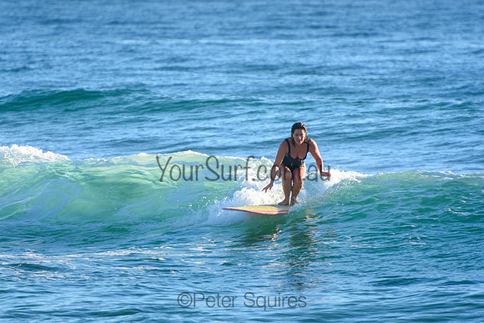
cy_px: 162
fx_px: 8068
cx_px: 242
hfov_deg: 3.4
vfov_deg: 2.3
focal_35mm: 600
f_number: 5.6
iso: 720
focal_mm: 400
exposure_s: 1/2500
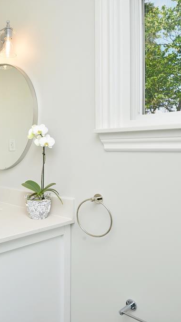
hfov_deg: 39.1
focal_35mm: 27
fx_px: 230
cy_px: 161
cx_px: 10
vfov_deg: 69.8
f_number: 10
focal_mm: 17
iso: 125
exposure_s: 1/60
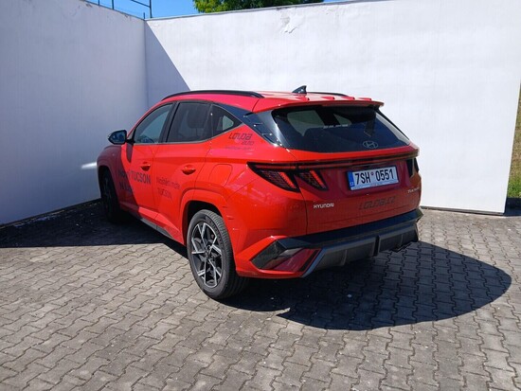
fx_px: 391
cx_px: 260
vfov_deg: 53.1
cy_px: 196
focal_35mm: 26
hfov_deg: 67.3
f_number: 1.8
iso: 20
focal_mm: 3.98
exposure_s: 1/524
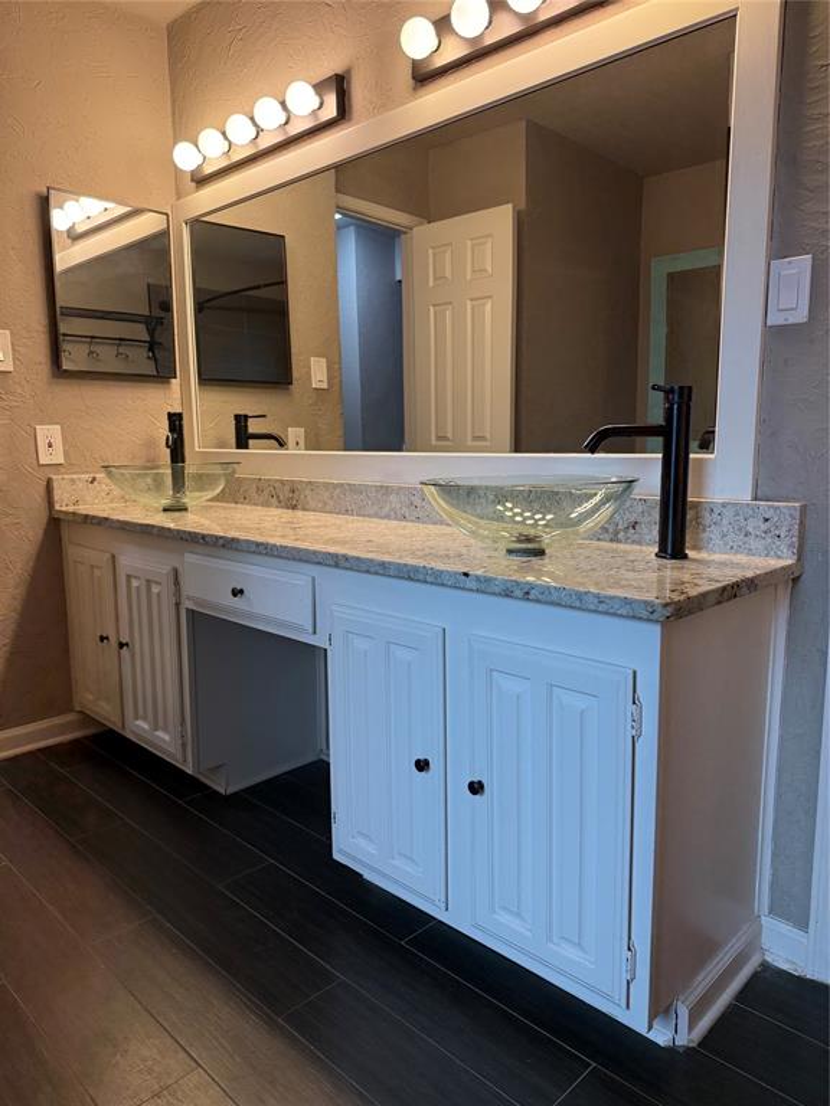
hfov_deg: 56.8
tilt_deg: -7.3
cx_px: 415
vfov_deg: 71.6
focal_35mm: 24
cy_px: 553
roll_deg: +0.8
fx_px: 767
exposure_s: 1/120
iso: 250
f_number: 1.78
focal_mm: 6.76
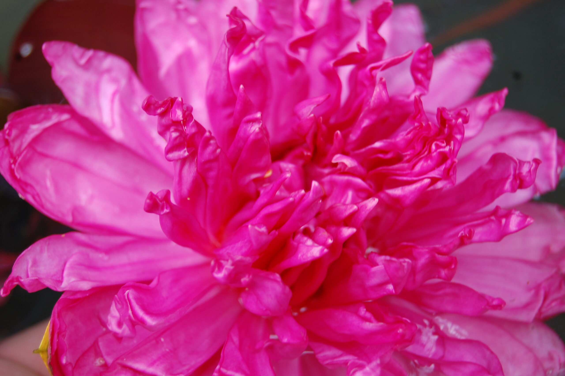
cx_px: 282
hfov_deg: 24.6
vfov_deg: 16.5
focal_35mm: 82
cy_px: 188
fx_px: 1294
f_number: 5.6
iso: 250
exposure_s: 1/125
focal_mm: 55
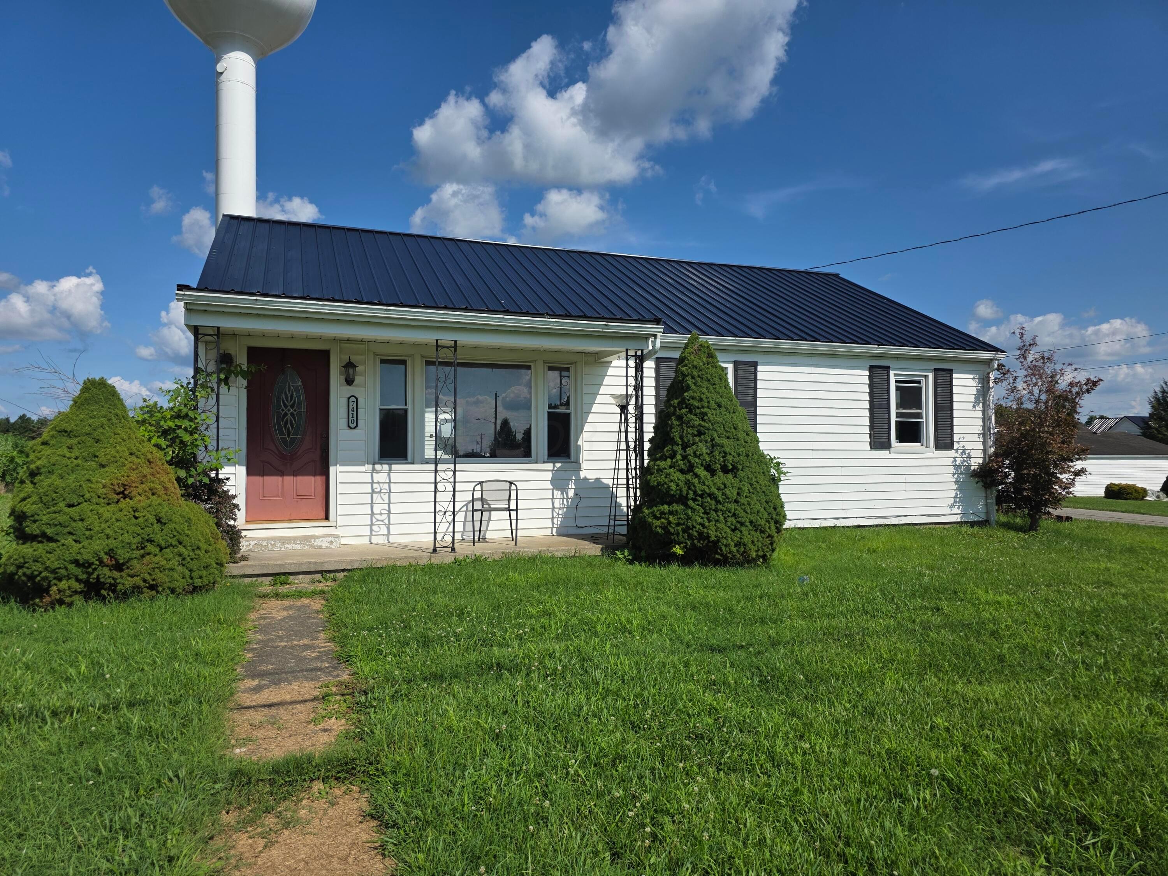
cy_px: 438
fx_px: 776
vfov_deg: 58.9
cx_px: 584
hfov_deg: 73.9
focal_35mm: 23
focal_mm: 6.3
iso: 64
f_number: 1.7
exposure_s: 1/7944
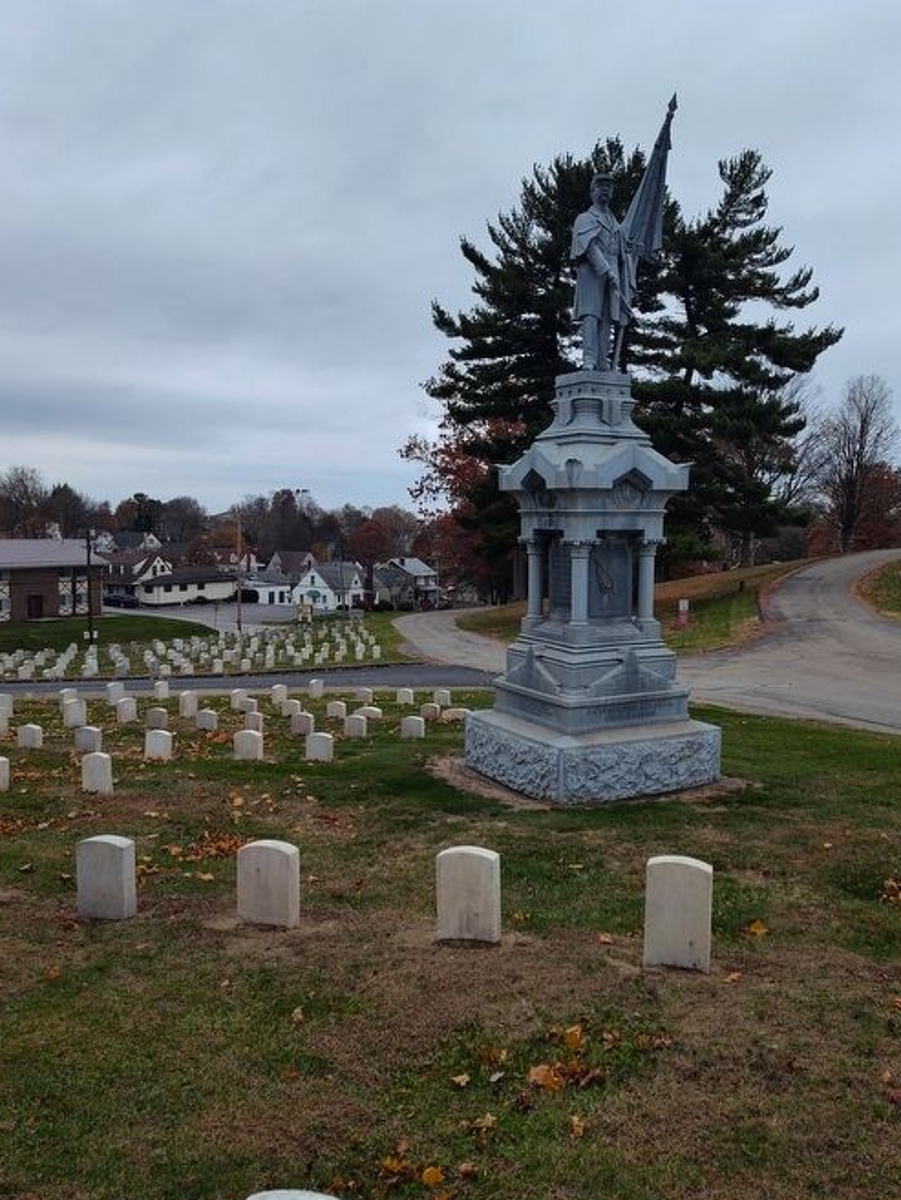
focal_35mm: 28
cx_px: 530
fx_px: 971
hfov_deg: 49.5
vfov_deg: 63.4
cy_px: 610
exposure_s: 1/560
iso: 100
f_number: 1.8
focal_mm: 5.56
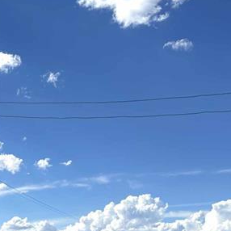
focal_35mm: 76
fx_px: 574
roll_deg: +0.0
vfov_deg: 21.8
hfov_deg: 21.9
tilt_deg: +2.9
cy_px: 243
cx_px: 1
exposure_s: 1/971
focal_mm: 6.86
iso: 80
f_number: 1.78
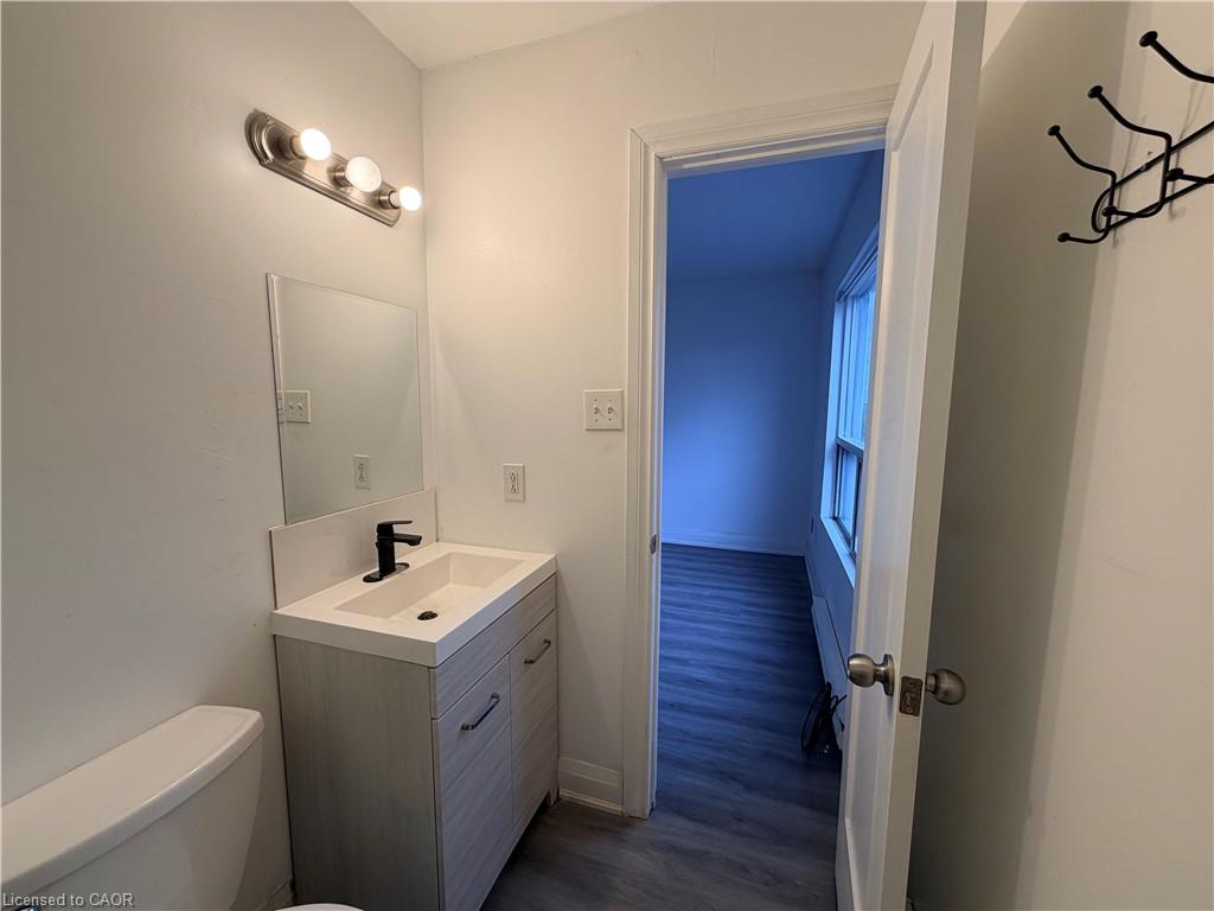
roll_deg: +0.8
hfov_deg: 102.1
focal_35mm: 14
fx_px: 491
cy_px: 456
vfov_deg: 85.7
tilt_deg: -6.6
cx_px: 607
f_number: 2.2
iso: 64
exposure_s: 1/120
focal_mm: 2.22
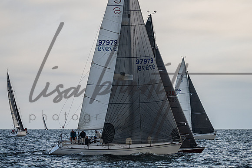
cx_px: 137
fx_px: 1361
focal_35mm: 194
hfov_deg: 10.6
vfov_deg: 7.1
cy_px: 78
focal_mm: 150
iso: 400
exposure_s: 1/2500
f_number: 5.6
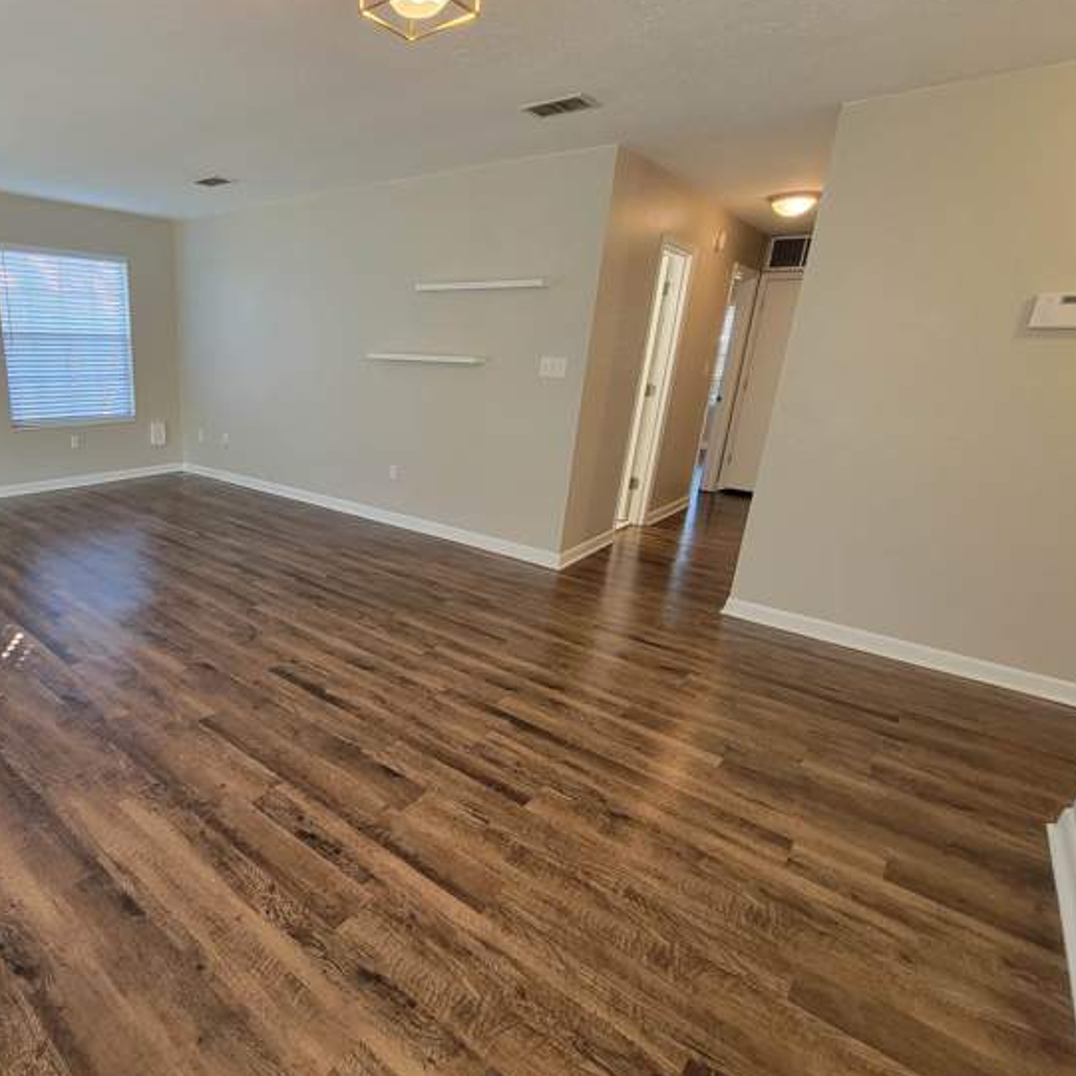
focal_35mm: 17
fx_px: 598
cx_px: 326
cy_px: 553
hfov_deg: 80.1
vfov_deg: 83.9
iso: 250
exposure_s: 1/60
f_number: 2.2
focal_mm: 2.2
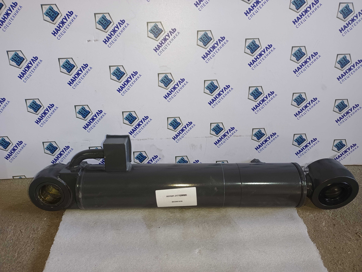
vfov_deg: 54.9
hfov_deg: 69.4
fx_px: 261
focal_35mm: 25
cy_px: 136
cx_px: 181
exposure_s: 1/50
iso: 712
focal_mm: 4.71
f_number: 1.79
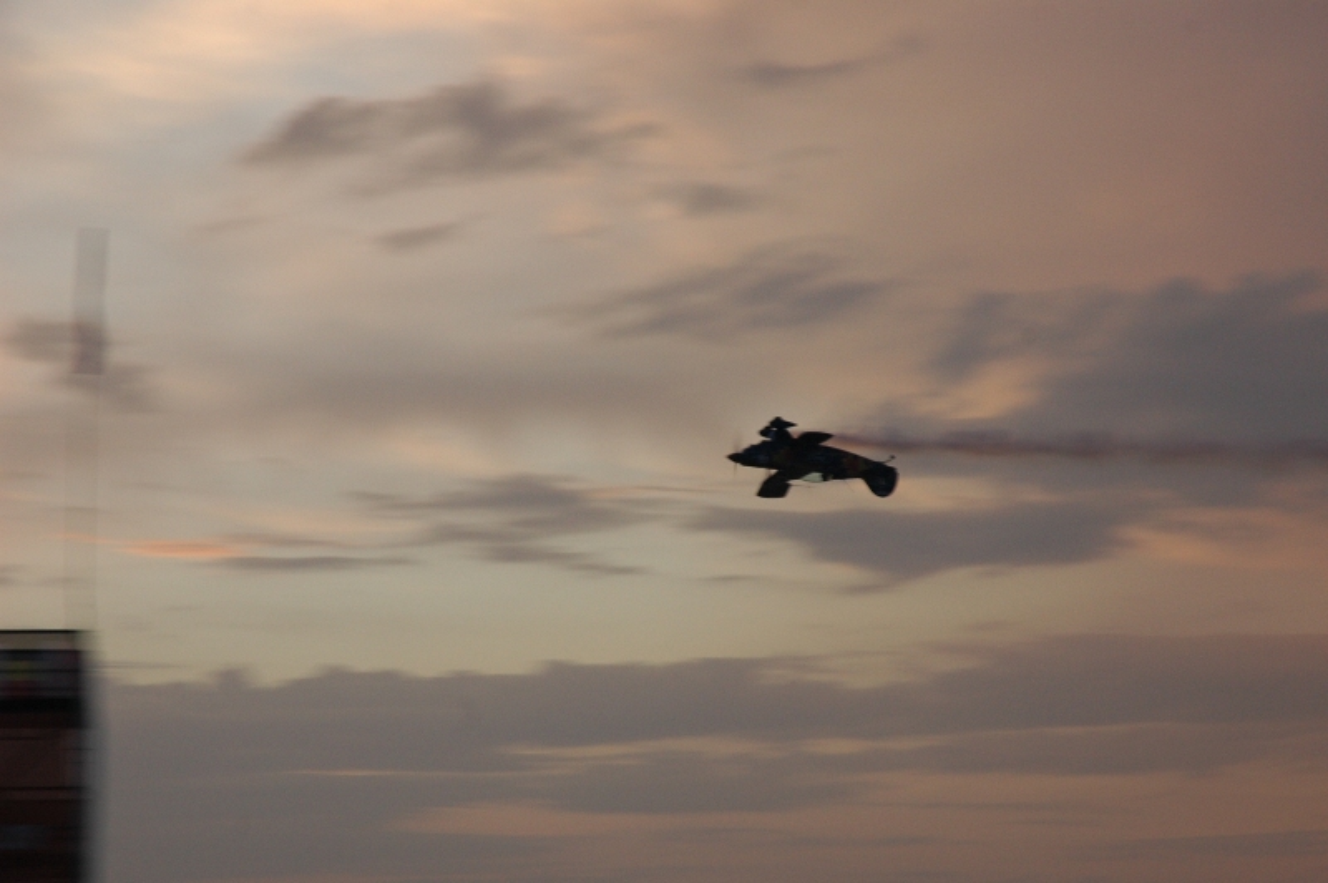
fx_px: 3870
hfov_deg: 19.5
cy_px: 442
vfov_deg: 13.0
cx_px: 664
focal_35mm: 105
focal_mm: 70
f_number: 8
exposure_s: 1/60
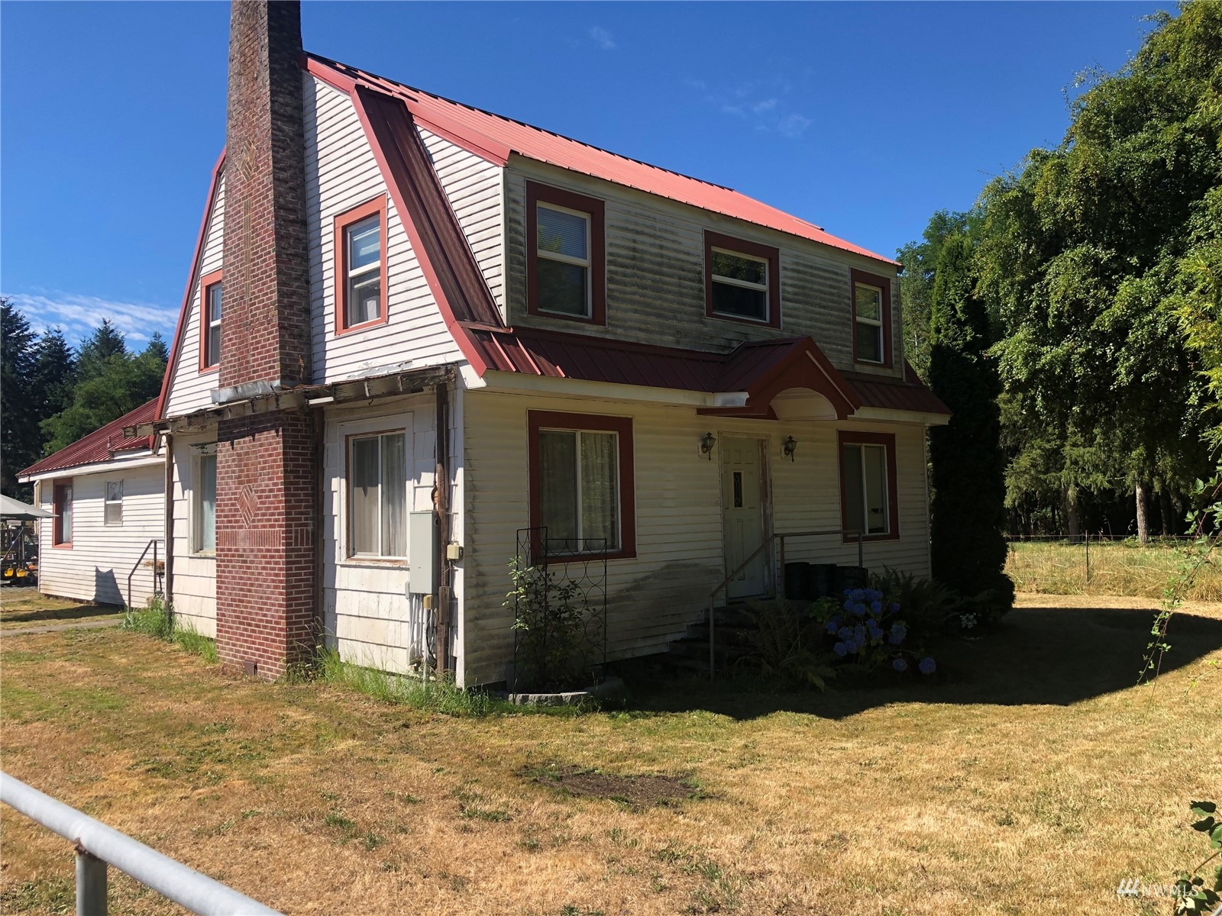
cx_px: 611
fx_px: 988
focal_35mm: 28
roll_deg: +3.0
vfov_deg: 49.7
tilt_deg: +3.1
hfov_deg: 63.4
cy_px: 458
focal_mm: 3.99
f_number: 1.8
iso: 20
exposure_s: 1/1333
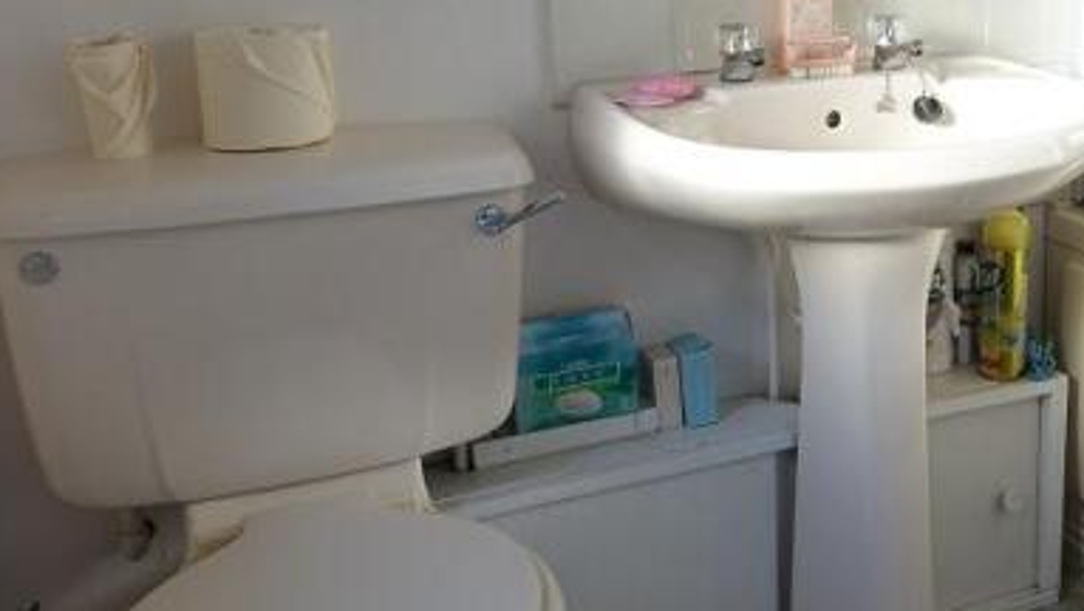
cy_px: 165
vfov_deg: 27.4
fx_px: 1237
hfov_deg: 44.5
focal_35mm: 43
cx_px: 900
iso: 125
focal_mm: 8.8
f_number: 4
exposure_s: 1/40
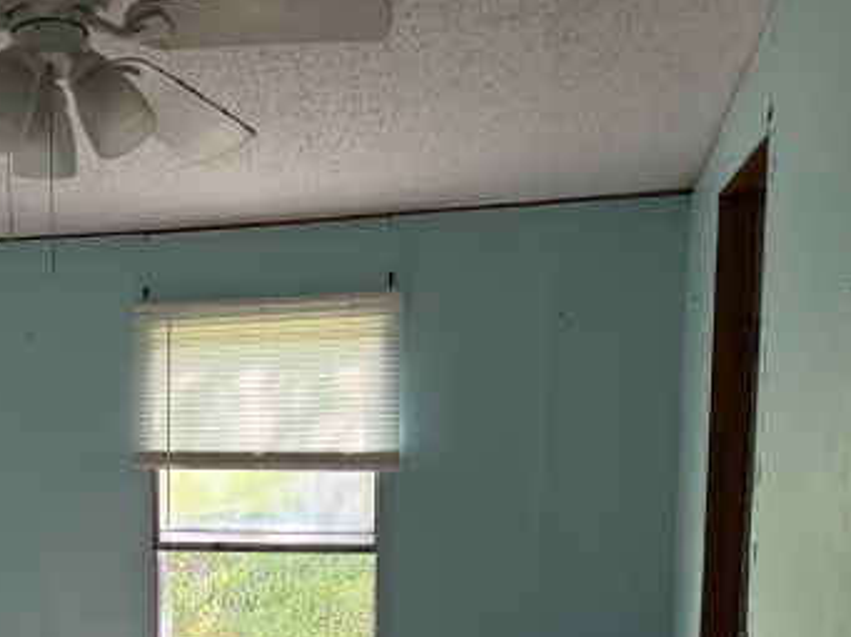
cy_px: 557
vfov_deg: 29.7
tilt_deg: -5.9
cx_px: 114
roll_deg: +0.0
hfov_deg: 38.2
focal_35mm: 47
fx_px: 1154
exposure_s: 1/216
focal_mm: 6.76
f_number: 1.78
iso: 200
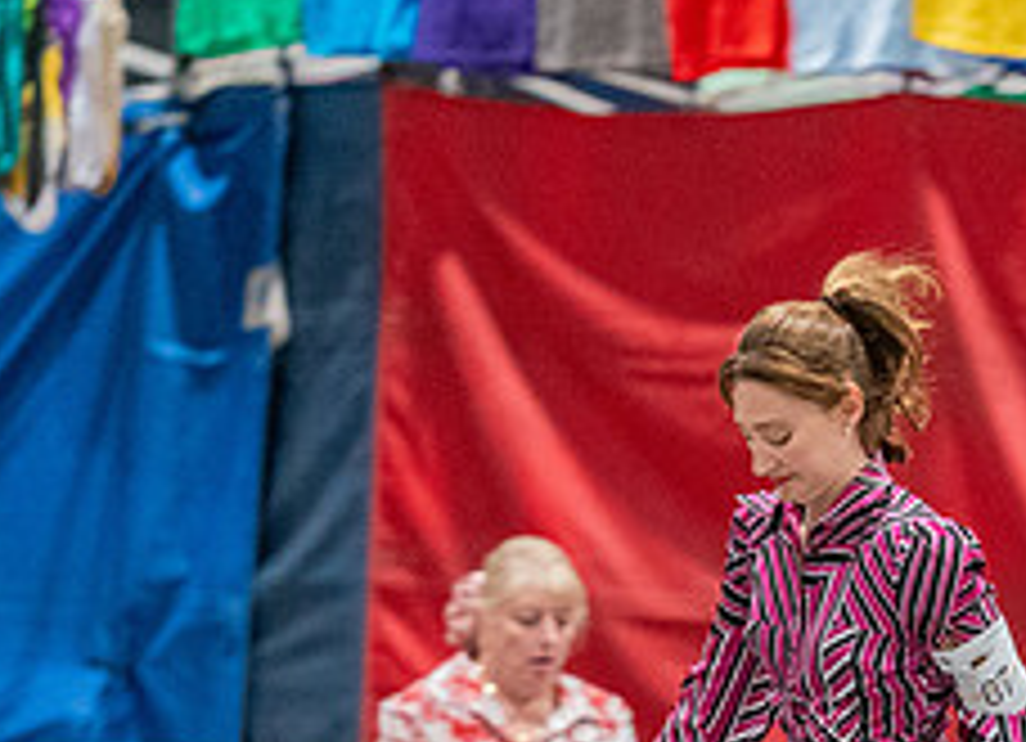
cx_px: 936
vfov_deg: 2.3
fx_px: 18762
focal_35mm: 641
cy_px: 819
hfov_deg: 3.1
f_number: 2.8
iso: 6400
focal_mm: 200
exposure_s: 1/250
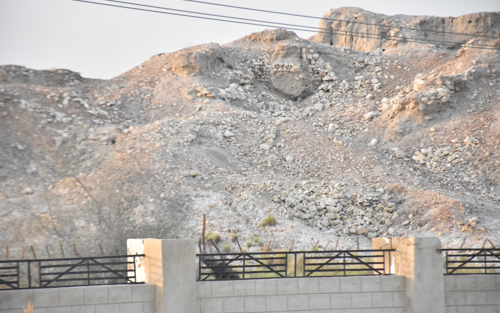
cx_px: 249
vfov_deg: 6.1
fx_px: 2930
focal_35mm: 215
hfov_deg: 9.8
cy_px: 153
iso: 5000
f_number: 5.6
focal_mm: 140
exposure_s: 1/2000
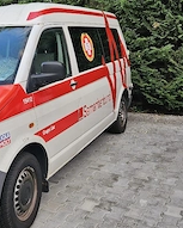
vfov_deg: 39.2
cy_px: 84
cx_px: 11
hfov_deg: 30.4
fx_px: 318
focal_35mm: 47
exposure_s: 1/192
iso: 80
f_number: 1.8
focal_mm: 5.4
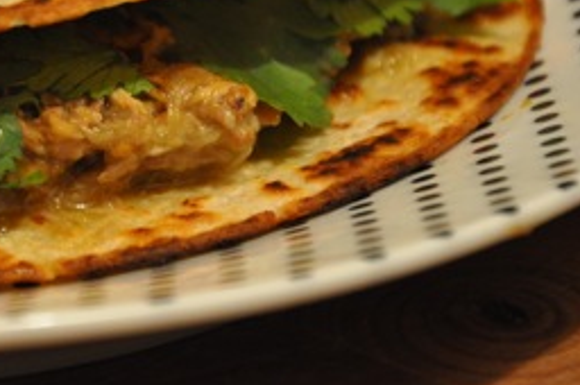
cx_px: 120
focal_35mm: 338
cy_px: -15
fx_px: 5440
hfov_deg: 6.1
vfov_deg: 4.0
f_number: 5.6
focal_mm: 105
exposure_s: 1/30
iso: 1400
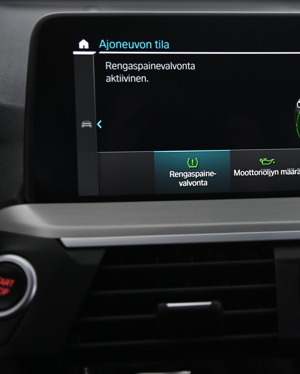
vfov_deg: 26.8
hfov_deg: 21.1
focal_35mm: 71
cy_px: 188
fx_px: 788
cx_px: 271
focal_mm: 50
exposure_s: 1/30
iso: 2000
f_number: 4
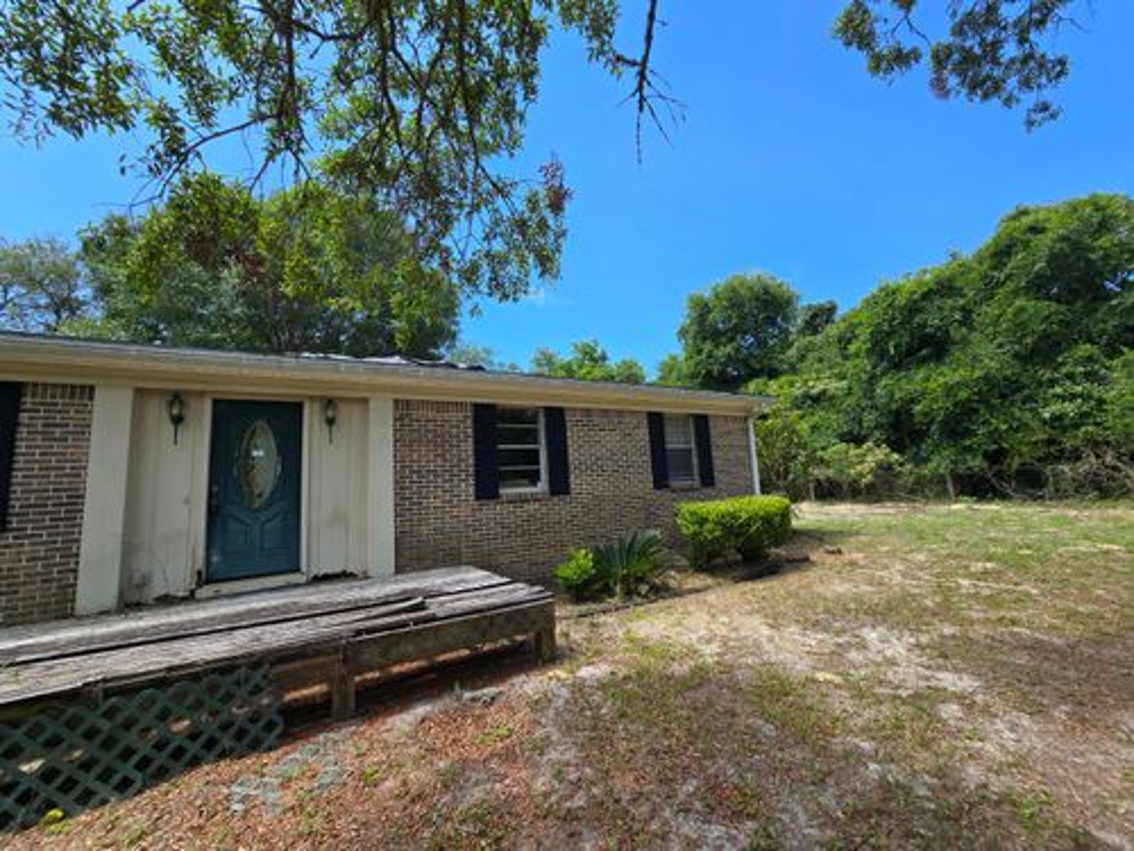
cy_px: 426
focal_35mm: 13
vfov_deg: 89.9
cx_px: 567
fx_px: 426
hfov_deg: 106.2
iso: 50
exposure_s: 1/1070
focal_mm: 2.2
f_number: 2.2
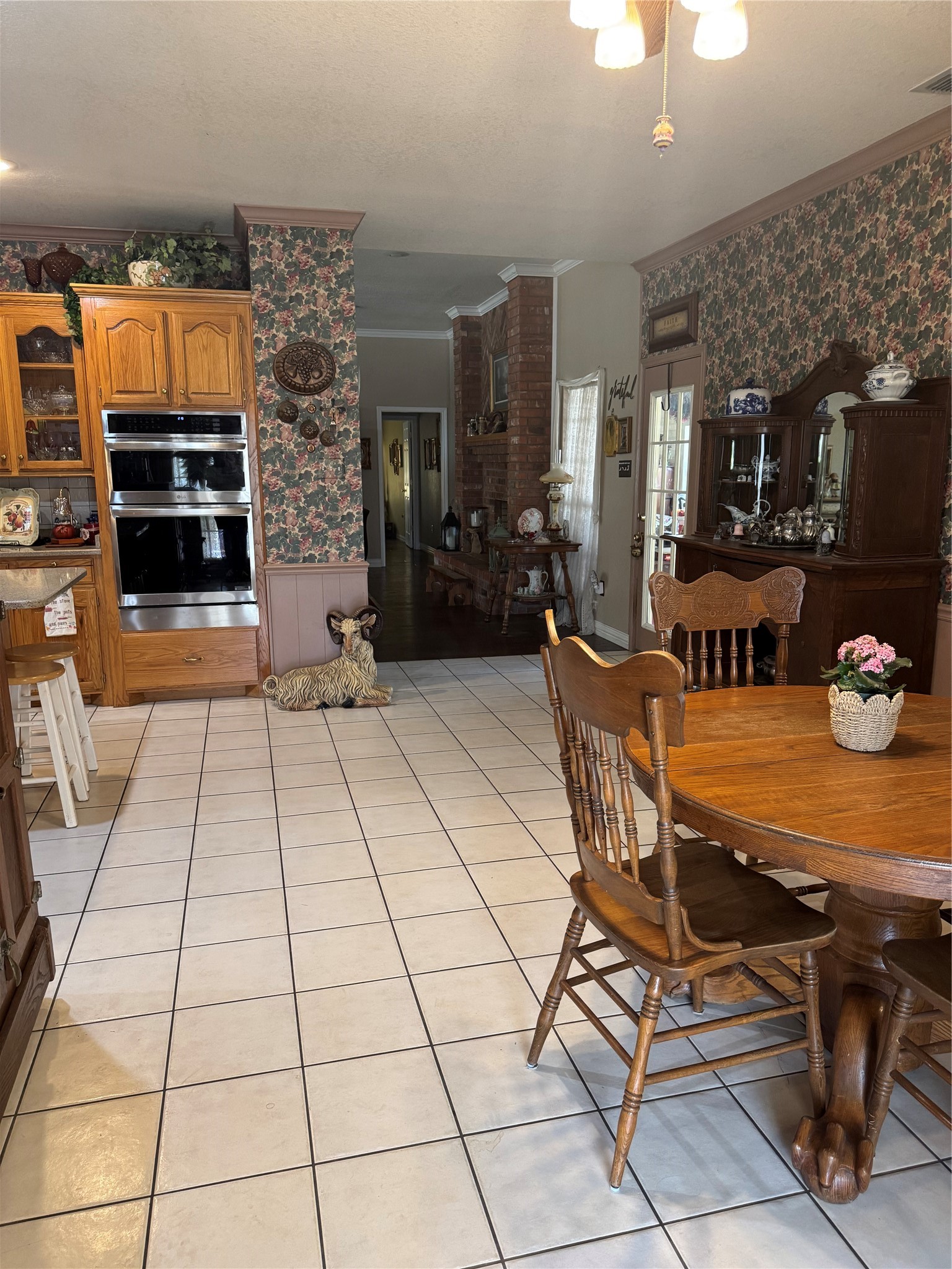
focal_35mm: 24
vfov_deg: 71.6
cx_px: 476
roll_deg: +0.3
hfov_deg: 56.8
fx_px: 880
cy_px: 634
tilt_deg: -11.1
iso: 320
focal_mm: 6.76
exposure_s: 1/60
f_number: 1.78
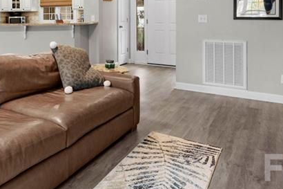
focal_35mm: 36
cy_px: 18
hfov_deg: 49.0
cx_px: 50
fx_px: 287
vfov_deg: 34.3
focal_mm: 14.6
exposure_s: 1.3
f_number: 9
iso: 160
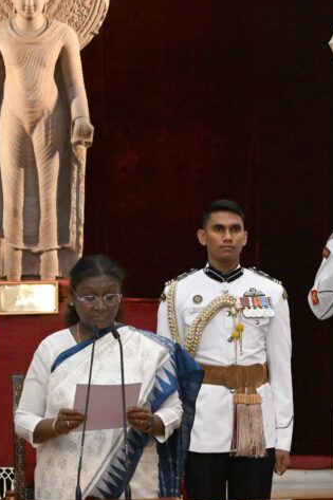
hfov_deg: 9.8
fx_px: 1916
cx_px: 364
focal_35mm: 138
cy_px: 235
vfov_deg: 14.9
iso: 14400
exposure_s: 1/200
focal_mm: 85
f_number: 8
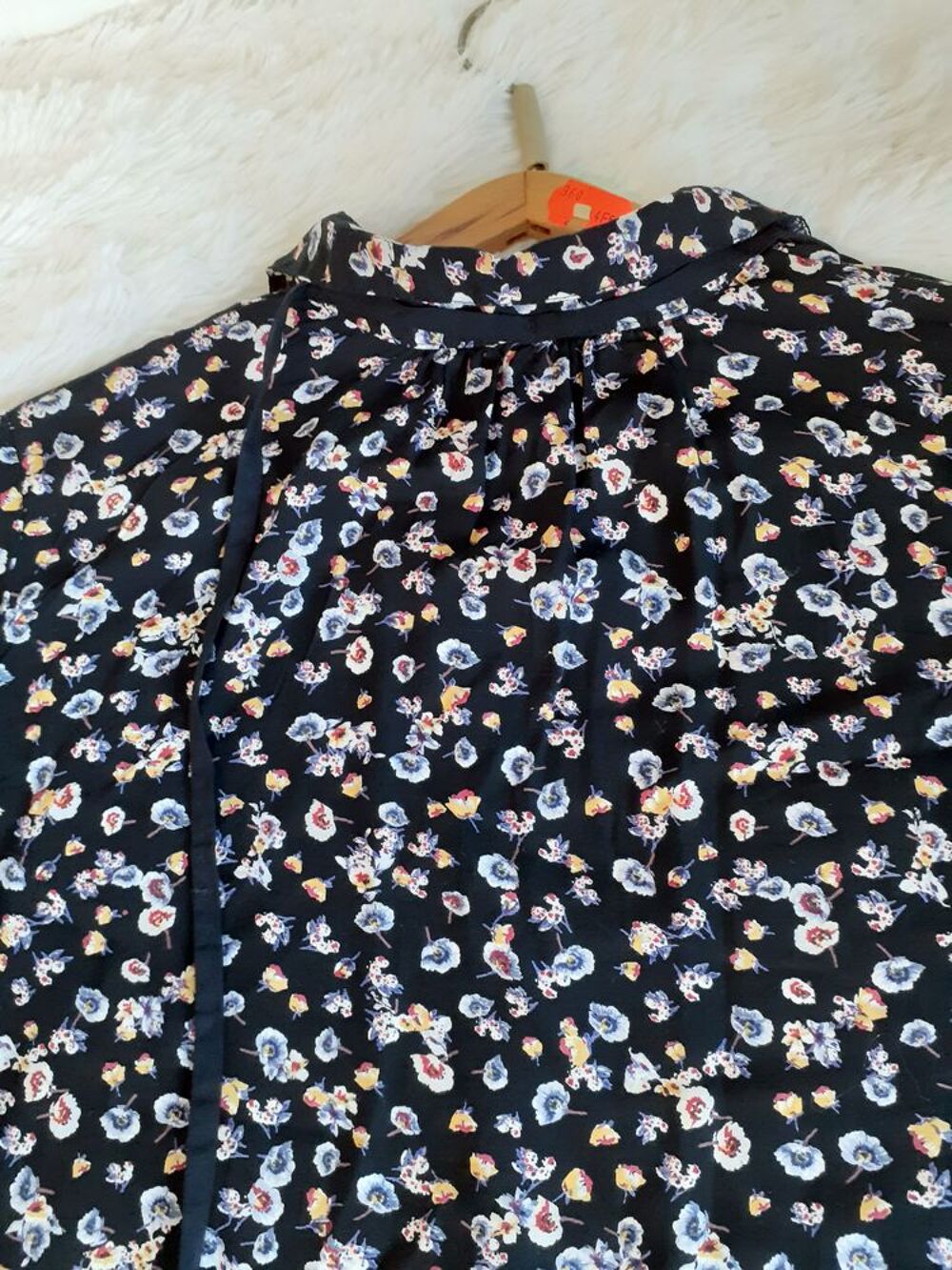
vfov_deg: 65.3
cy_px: 635
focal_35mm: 27
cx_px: 476
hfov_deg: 51.4
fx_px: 990
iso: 250
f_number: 1.9
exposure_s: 1/50
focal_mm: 3.6
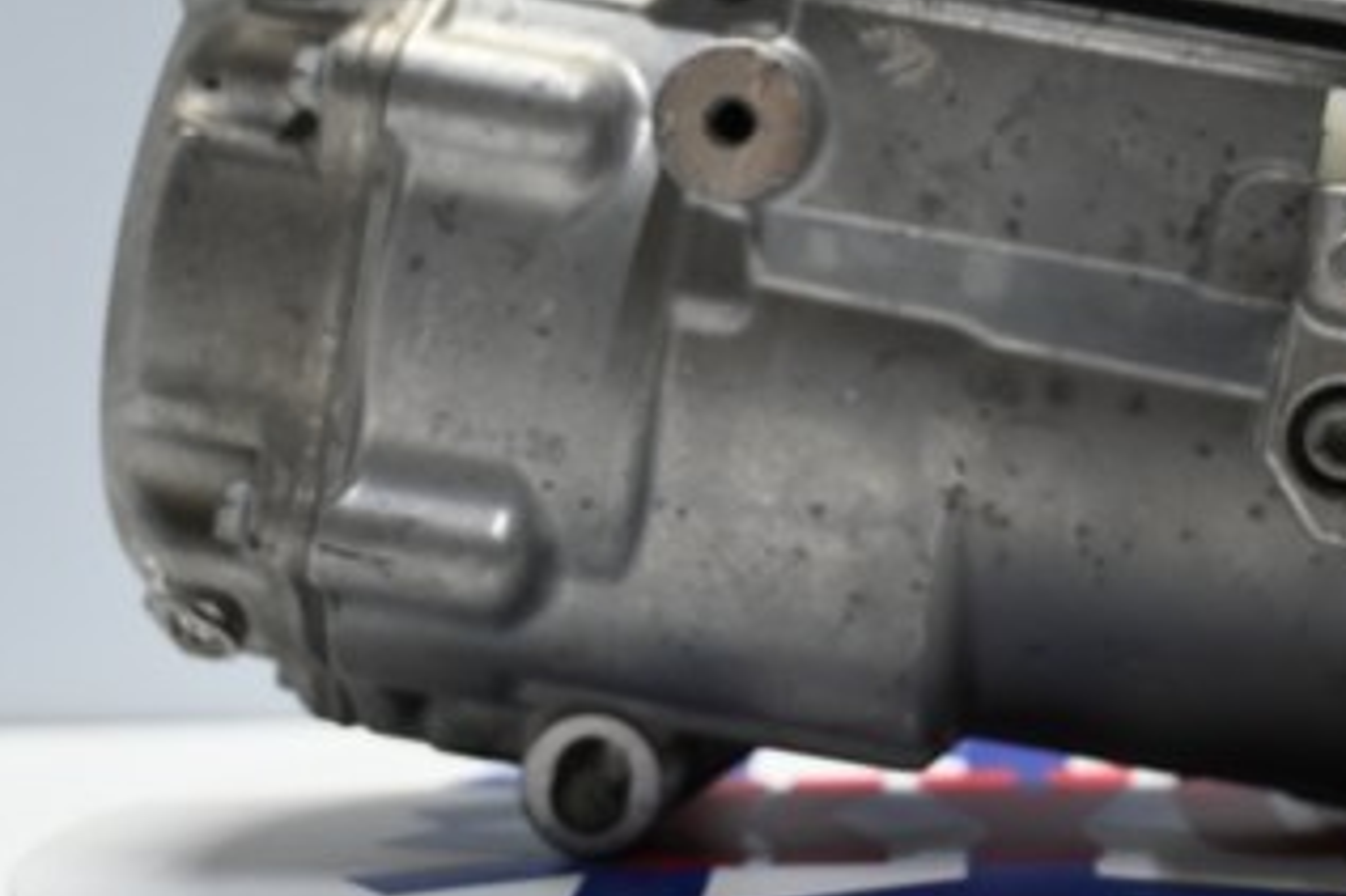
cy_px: 136
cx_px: 917
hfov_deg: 22.6
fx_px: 3343
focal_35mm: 89
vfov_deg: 15.1
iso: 720
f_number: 5
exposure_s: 1/50
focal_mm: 31.5
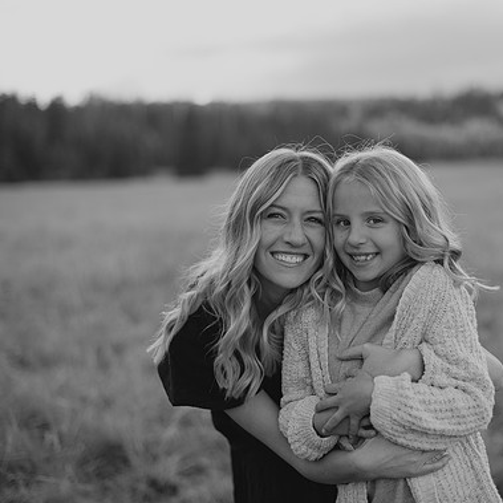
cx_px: 311
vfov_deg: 26.5
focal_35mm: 65
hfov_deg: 26.4
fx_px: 1069
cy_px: 252
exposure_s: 1/500
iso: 160
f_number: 2
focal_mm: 50
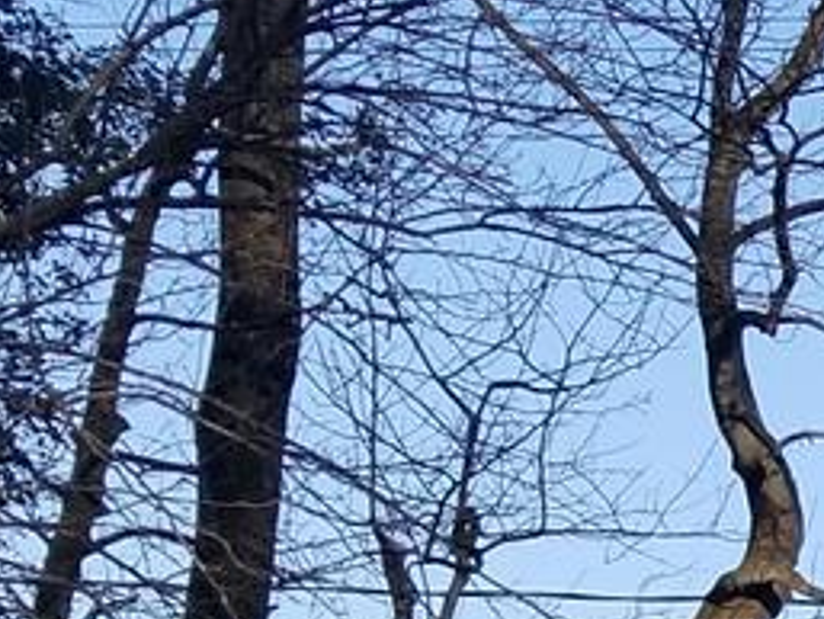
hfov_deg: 8.4
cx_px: 2280
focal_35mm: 207
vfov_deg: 6.9
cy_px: 1334
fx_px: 4930
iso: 50
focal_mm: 4.25
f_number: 1.7
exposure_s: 1/1661
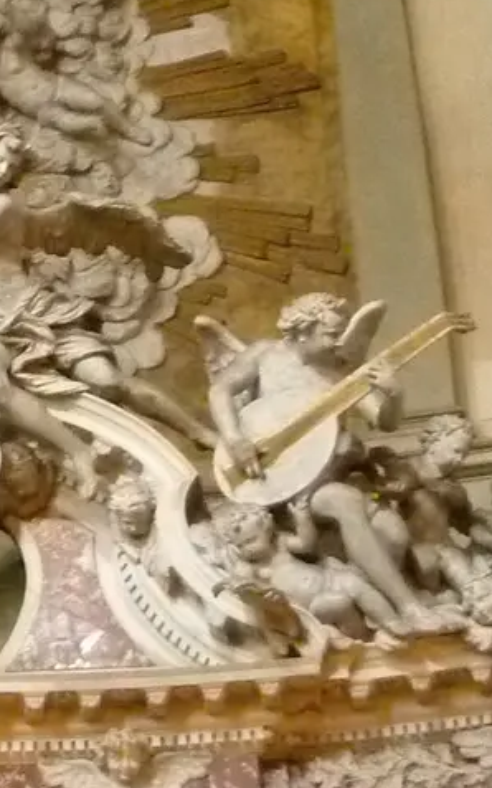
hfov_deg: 8.9
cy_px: 292
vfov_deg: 14.4
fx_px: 3112
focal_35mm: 145
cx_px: -200
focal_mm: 6.1
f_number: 3.6
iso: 800
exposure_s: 1/20
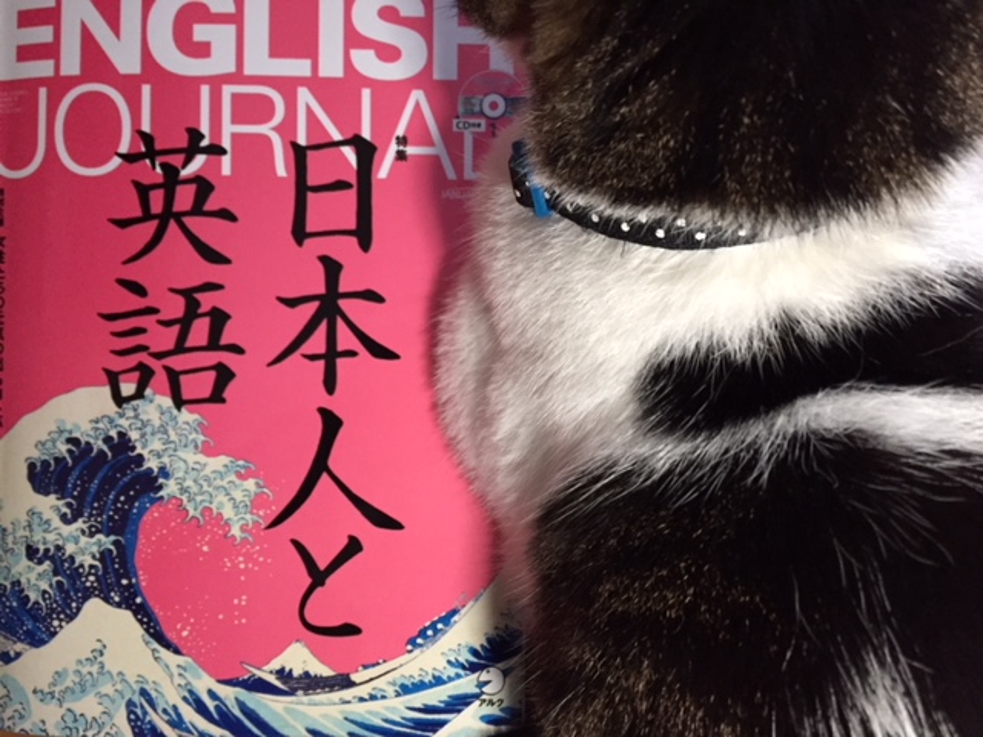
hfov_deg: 61.7
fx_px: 824
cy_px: 368
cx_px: 492
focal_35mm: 29
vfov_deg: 48.2
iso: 250
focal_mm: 4.15
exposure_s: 1/20
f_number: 2.2
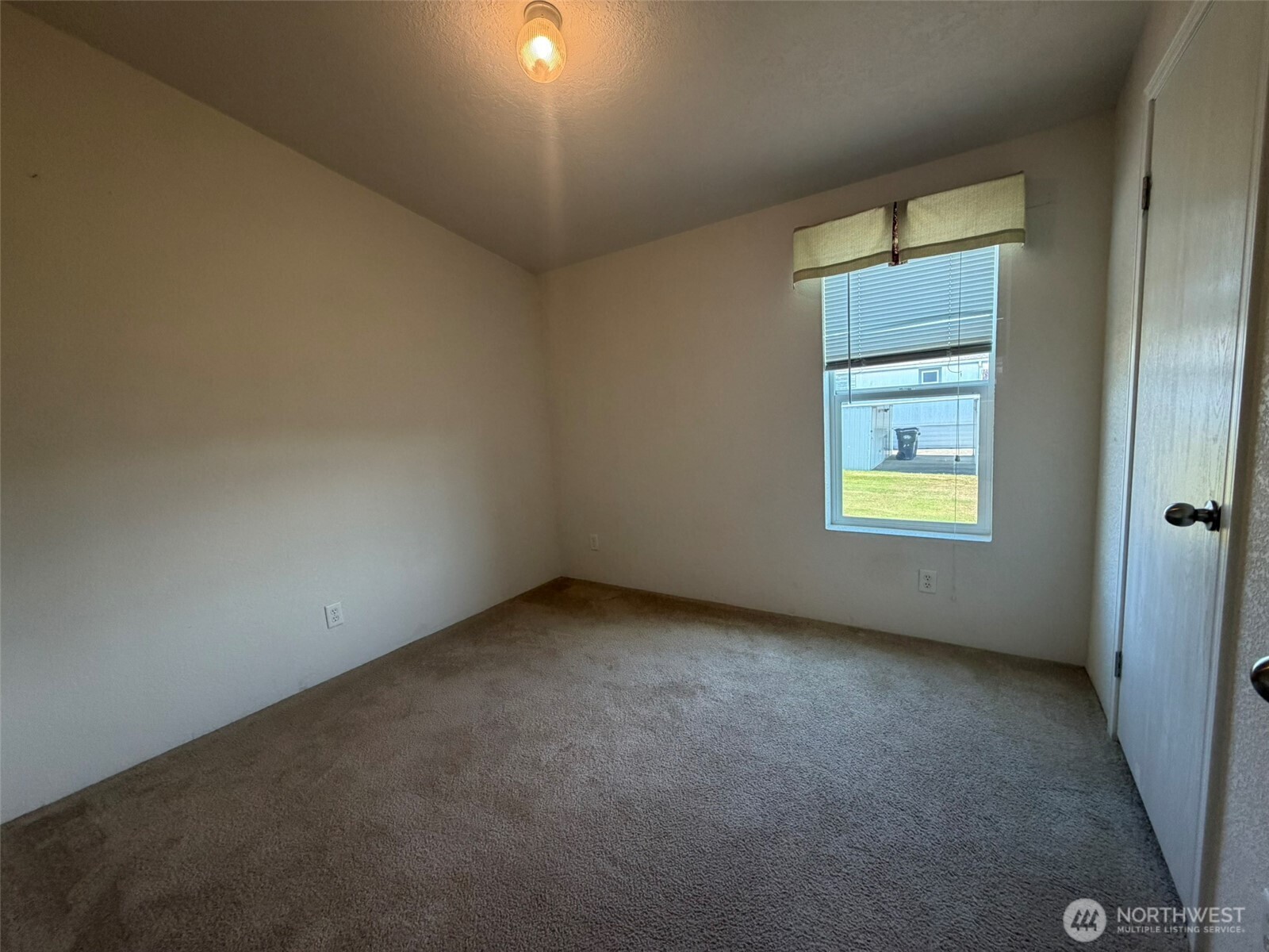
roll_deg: +4.1
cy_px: 476
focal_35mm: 14
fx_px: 513
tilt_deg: -7.4
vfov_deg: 85.7
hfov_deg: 102.1
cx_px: 634
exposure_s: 1/120
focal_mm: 2.22
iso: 250
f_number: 2.2
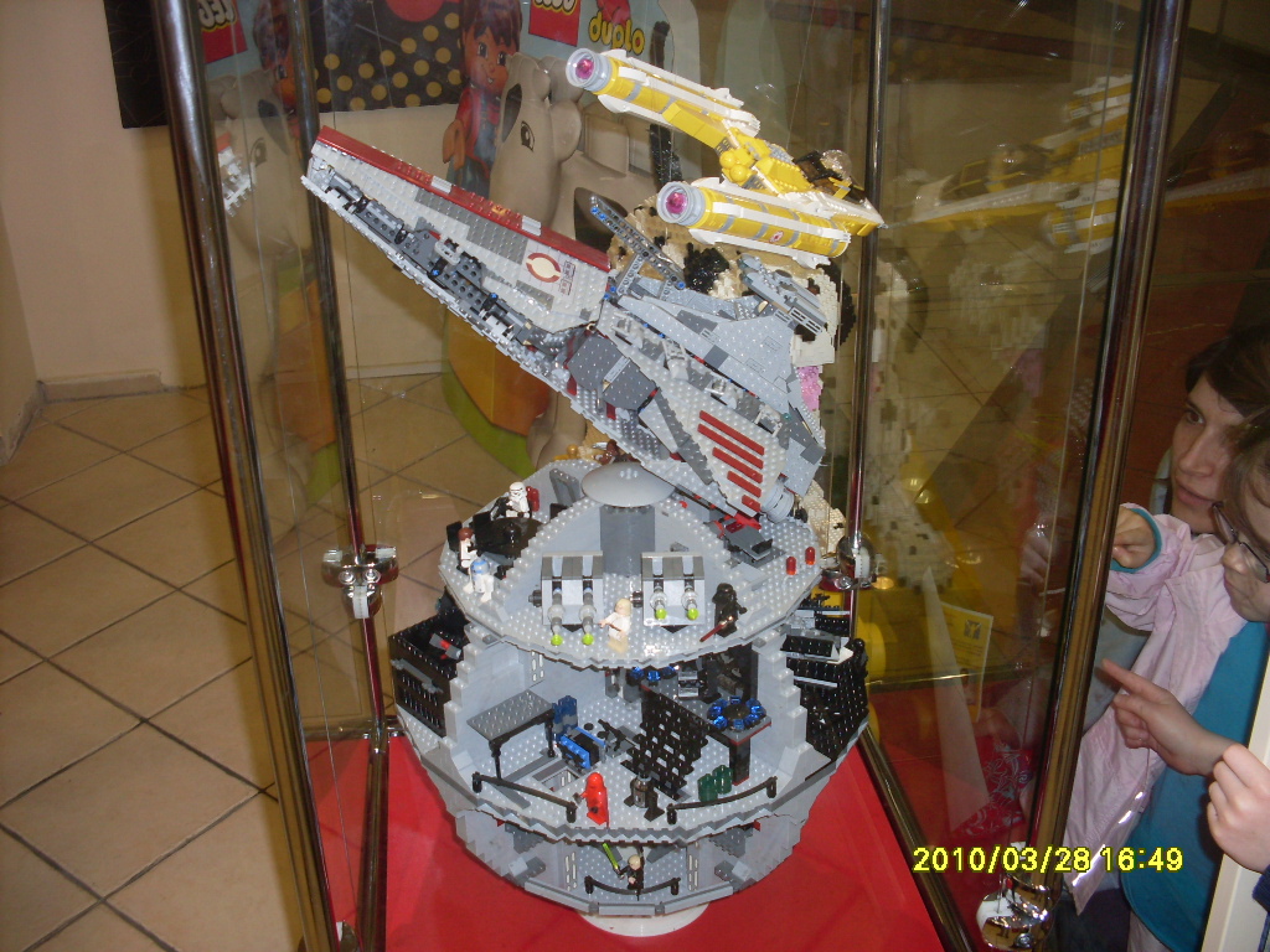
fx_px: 1394
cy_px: 476
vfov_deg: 37.7
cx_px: 635
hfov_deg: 49.0
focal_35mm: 38
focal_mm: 6.3
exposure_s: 1/45
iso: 100
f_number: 2.8
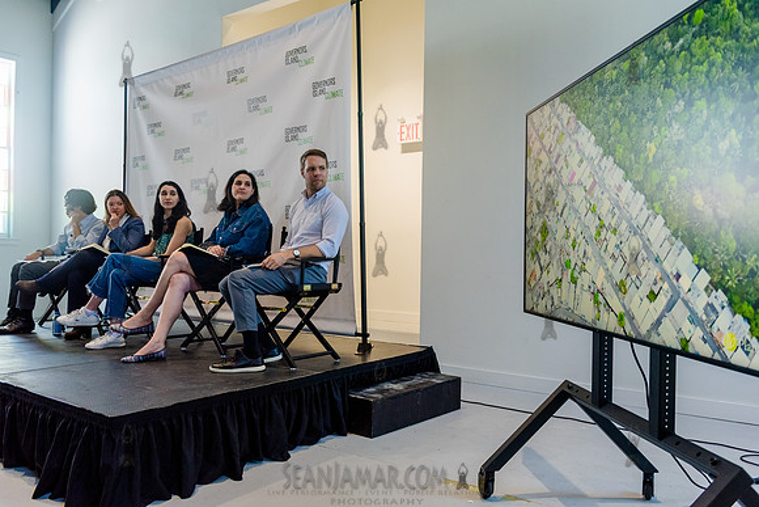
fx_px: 612
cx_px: 380
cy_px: 254
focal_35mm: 29
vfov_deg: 45.0
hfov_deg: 63.6
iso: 4000
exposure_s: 1/320
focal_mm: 29
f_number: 4
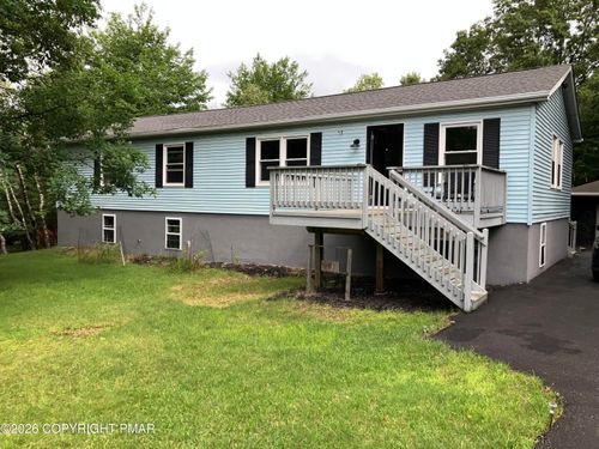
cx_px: 300
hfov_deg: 63.4
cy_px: 224
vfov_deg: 49.7
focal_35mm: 28
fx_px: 485
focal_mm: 3.99
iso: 25
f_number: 1.8
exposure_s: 1/899
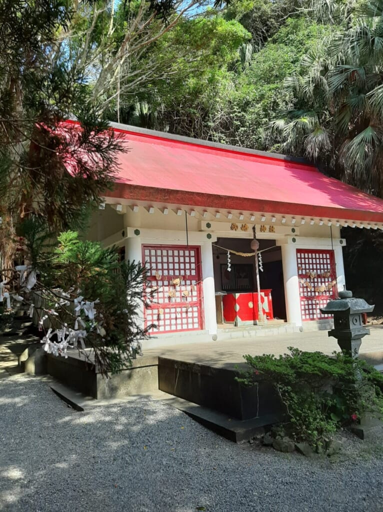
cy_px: 256
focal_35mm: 26
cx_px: 192
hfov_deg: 53.0
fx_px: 384
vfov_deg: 67.4
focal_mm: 3.93
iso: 40
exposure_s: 1/917
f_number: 1.7
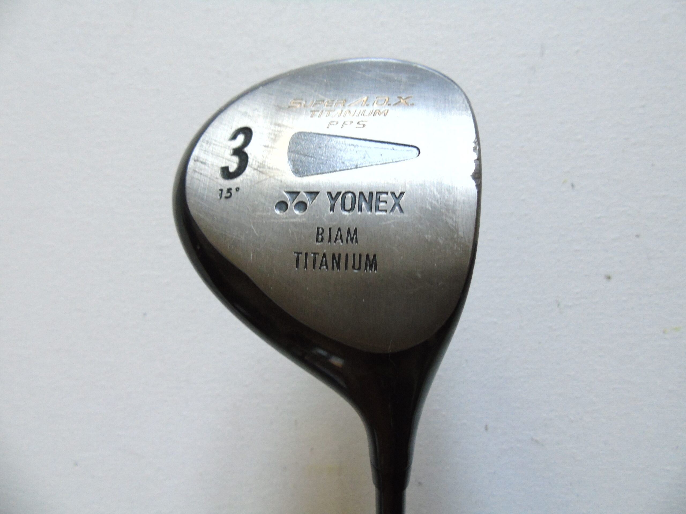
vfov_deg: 54.9
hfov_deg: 69.4
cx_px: 343
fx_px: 495
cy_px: 257
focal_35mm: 25
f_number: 3.4
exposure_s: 1/30
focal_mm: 4.4
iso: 400
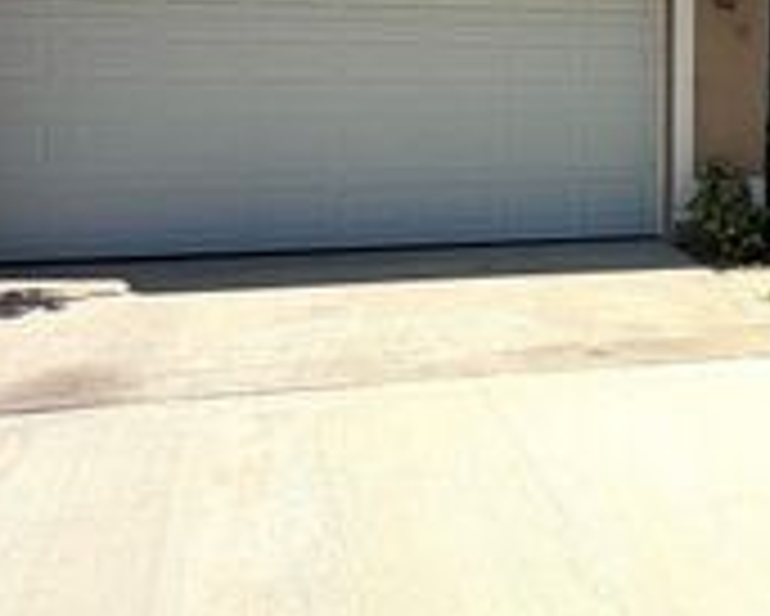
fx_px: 912
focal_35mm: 40
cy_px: 34
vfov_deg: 34.7
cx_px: 716
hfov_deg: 41.5
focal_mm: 2.22
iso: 20
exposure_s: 1/1431
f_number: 2.2
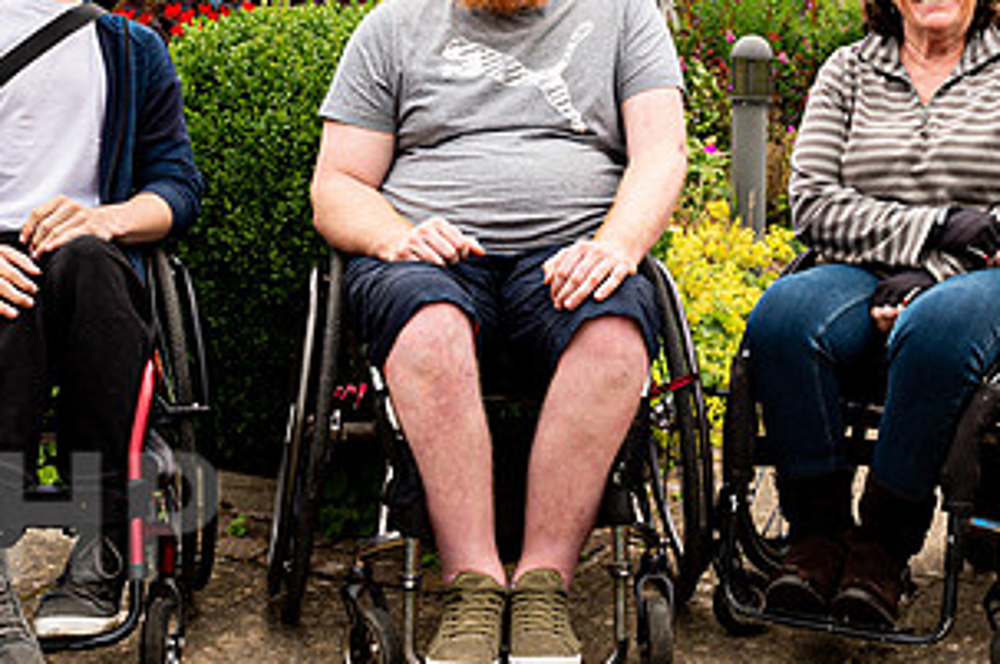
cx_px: 669
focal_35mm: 62
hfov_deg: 32.2
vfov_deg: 21.6
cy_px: 131
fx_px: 1719
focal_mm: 24
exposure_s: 1/320
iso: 200
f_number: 5.6
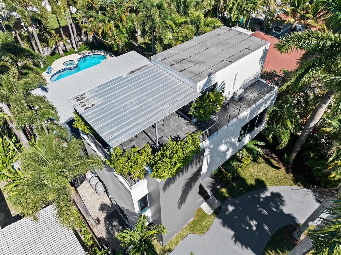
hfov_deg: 71.6
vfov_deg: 56.7
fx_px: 236
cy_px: 128
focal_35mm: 24
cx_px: 170
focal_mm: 12.29
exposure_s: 1/2000
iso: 160
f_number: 2.8
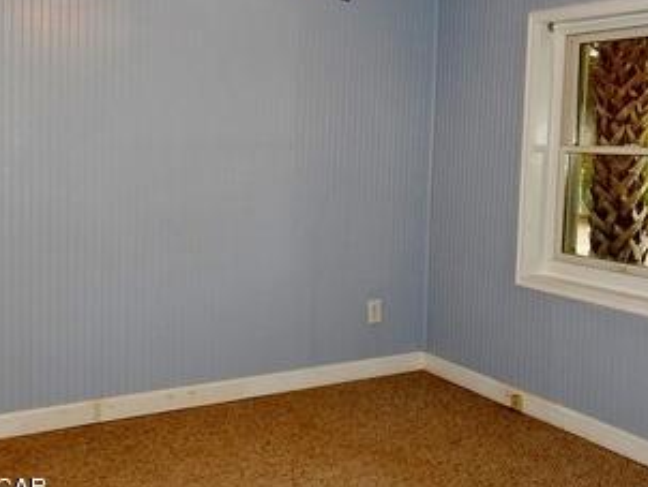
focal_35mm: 41
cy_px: 197
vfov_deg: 35.1
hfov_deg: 45.7
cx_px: 307
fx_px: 768
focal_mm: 5.6
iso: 400
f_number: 4.2
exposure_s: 1/30
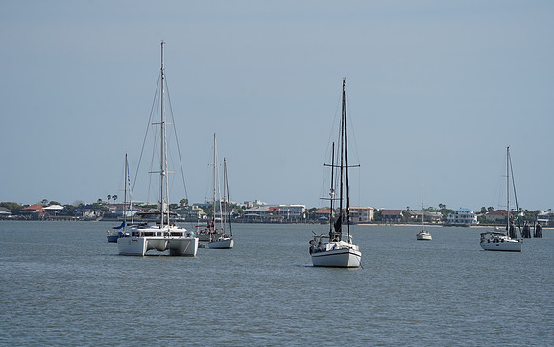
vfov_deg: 6.4
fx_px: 3096
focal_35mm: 205
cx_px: 277
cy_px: 165
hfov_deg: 10.2
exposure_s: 1/2000
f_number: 5.6
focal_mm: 200
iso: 250
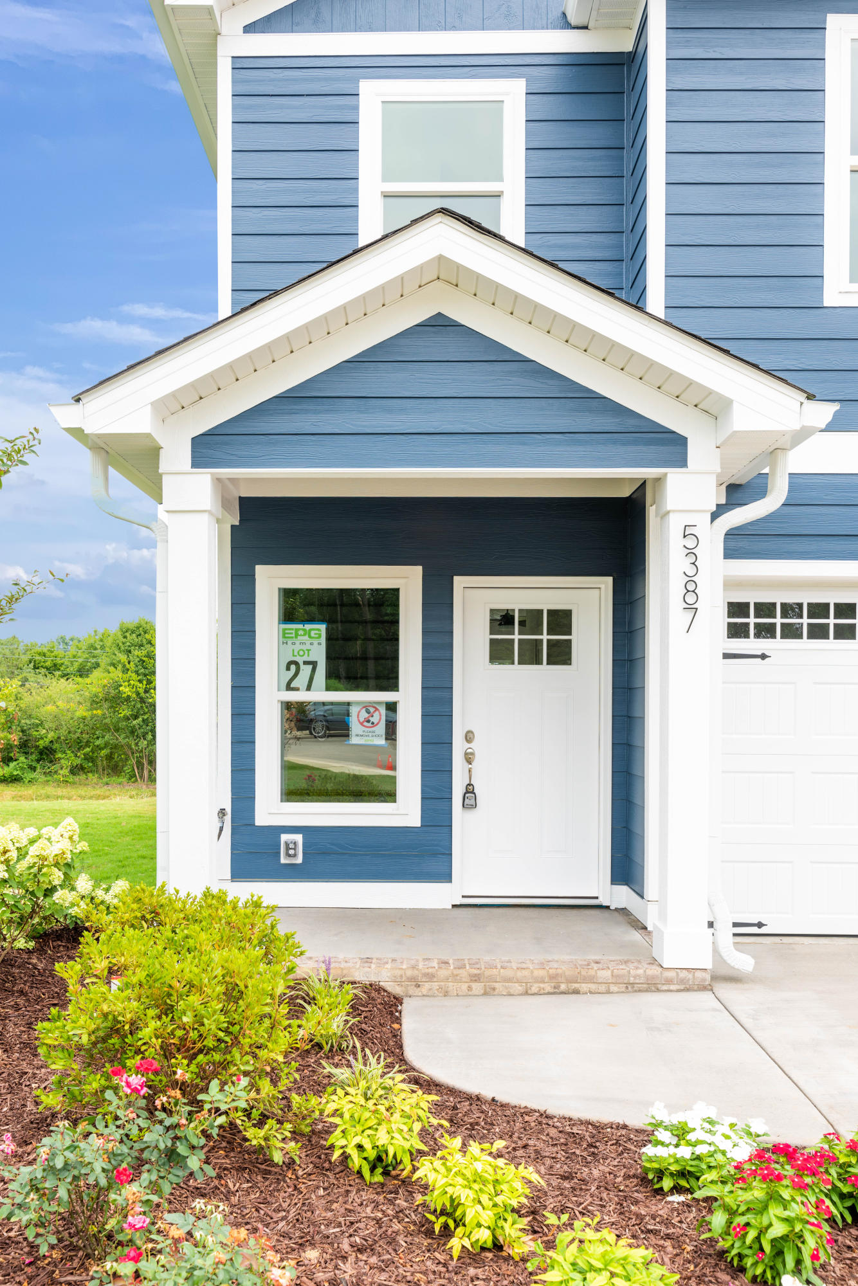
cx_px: 429
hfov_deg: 46.4
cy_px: 643
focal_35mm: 28
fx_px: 1001
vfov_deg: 65.5
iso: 64
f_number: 7.1
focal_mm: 28
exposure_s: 1/40
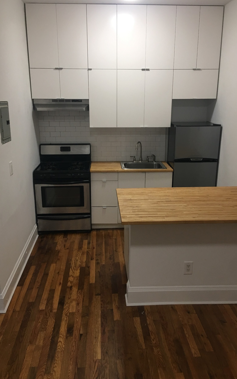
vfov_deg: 61.2
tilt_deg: -14.1
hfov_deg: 40.6
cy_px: 190
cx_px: 118
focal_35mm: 31
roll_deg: +0.9
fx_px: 320
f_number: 2.2
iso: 40
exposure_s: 1/15
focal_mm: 4.15
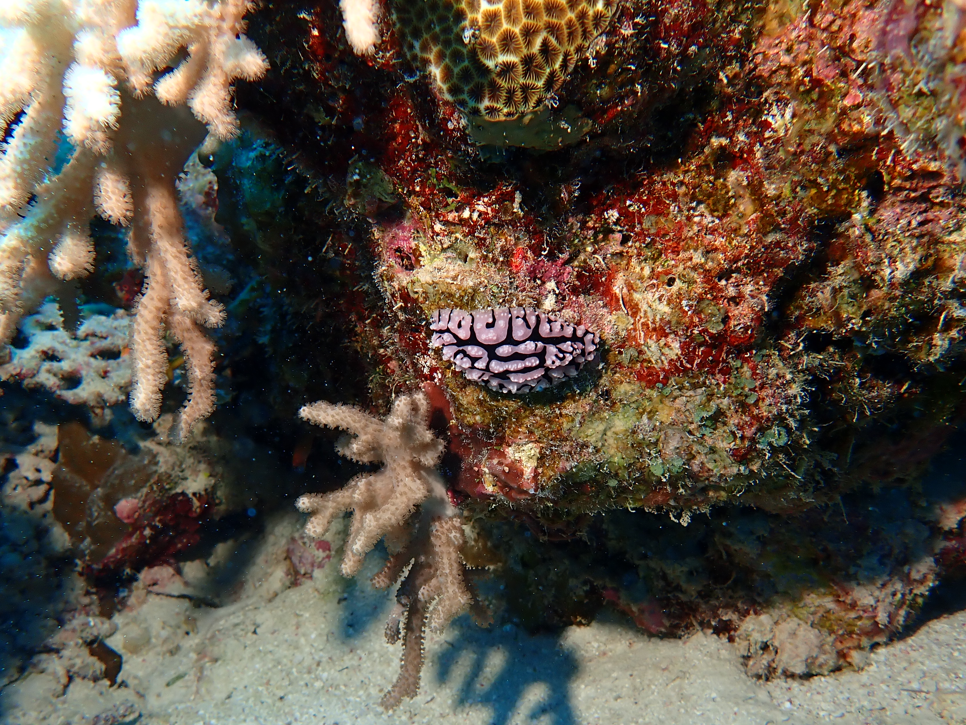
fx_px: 837
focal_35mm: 30
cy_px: 434
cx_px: 467
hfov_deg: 59.9
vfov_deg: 46.5
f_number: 2.8
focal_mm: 4.5
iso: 100
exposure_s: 1/160
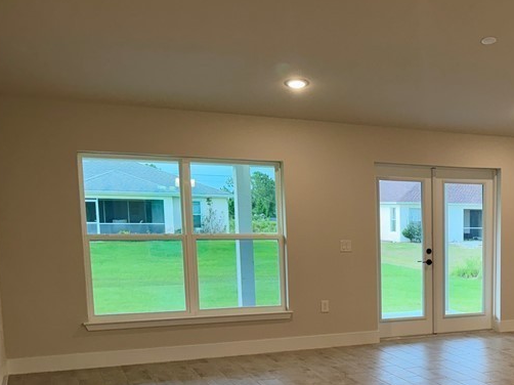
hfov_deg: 35.3
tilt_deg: -7.6
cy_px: 314
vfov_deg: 28.9
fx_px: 727
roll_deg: -0.8
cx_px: 511
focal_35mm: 49
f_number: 1.78
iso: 125
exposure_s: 1/120
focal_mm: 6.76
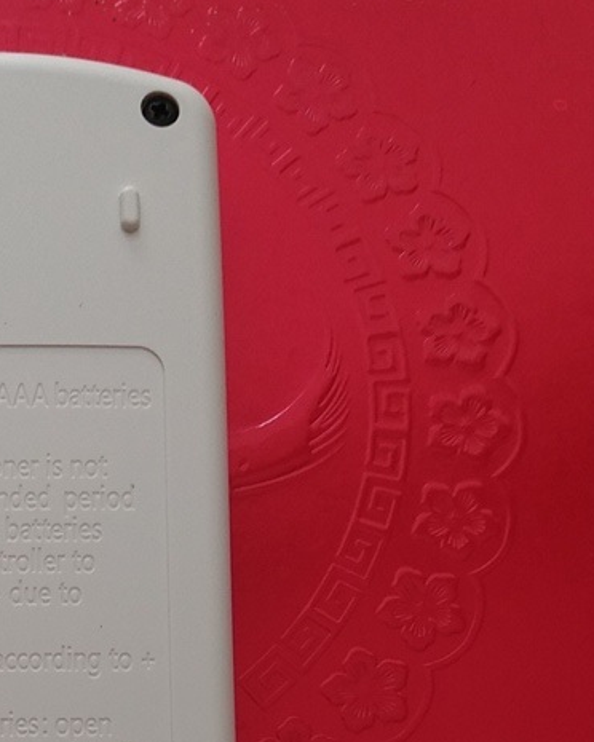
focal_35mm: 58
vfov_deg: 29.6
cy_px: 791
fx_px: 1275
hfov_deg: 24.9
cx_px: -11
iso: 80
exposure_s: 1/13
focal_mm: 3.7
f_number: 1.9
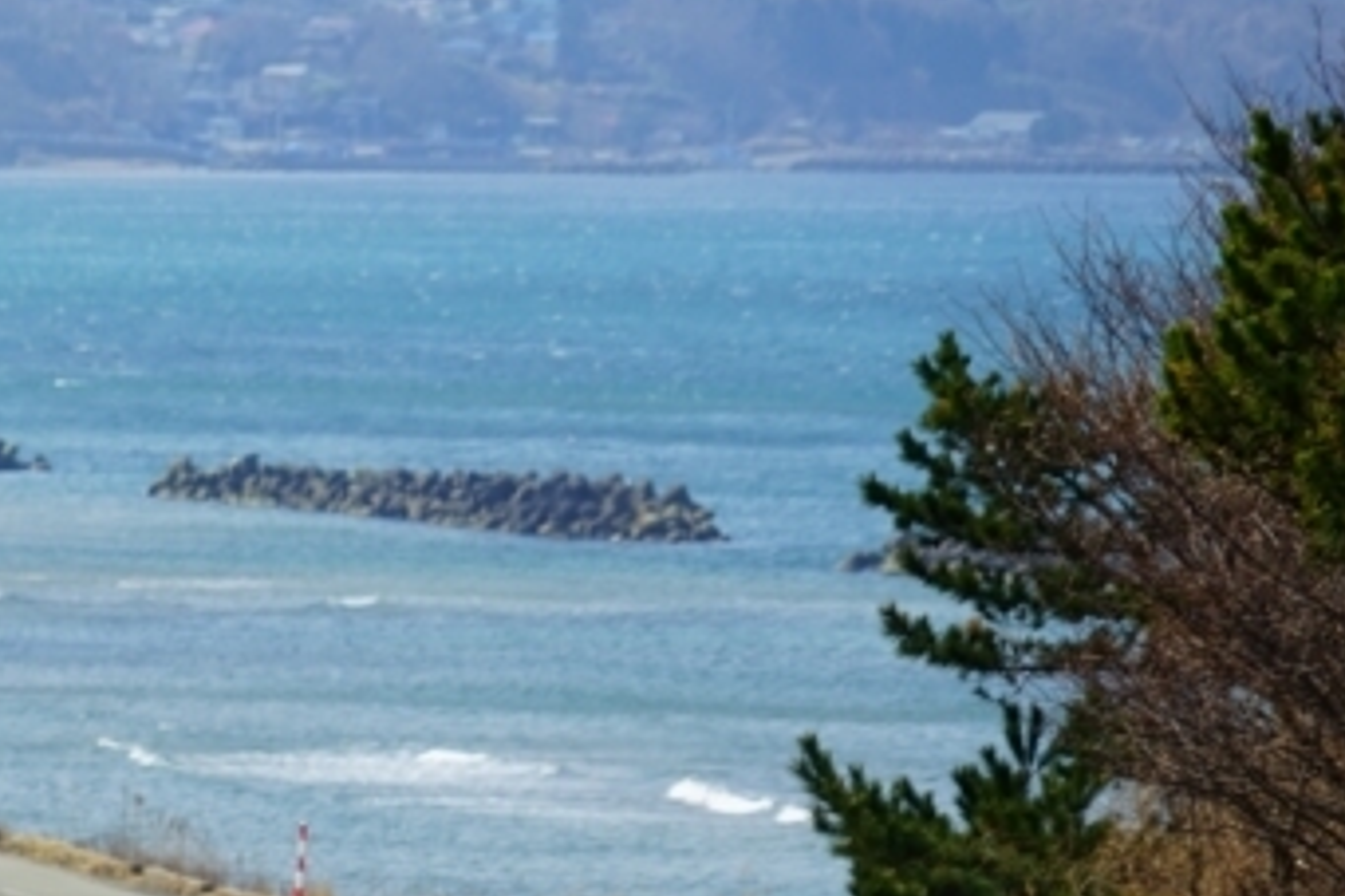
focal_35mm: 564
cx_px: -47
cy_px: 829
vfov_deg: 2.4
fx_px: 21061
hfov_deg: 3.7
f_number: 8
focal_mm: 240
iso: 100
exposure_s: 1/320
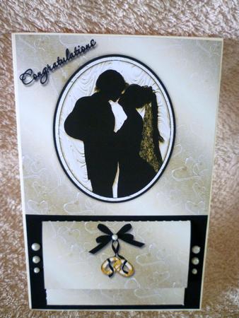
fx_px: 267
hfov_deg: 48.3
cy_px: 159
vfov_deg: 61.6
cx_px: 120
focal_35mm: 29
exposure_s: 1/20
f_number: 3.3
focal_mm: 5.2
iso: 400
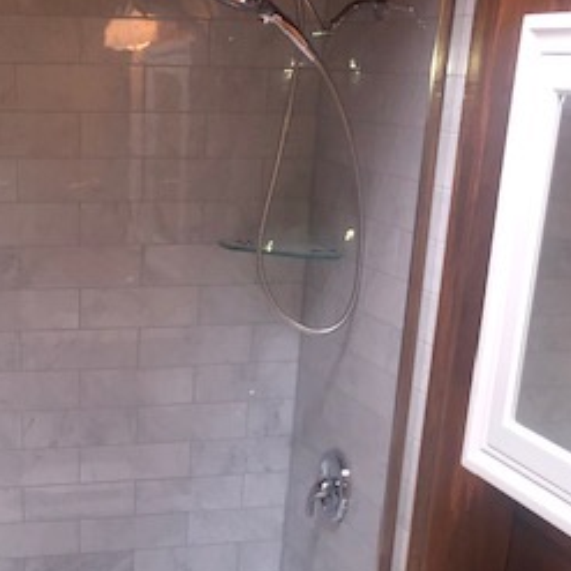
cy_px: 585
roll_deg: -1.7
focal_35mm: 64
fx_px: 1194
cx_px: 99
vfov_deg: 25.4
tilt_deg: -21.6
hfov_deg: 26.3
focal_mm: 3.99
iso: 20
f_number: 1.8
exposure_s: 1/120
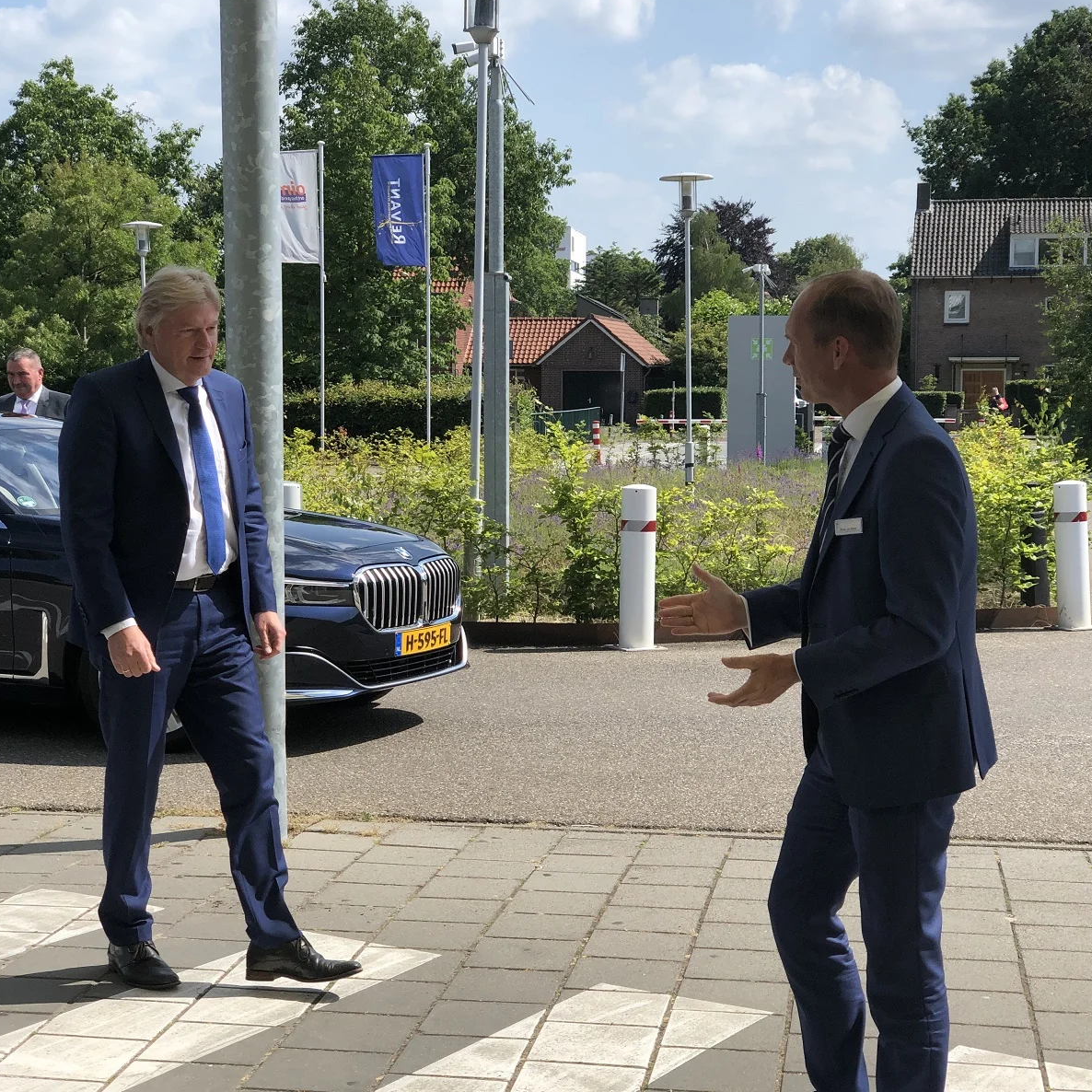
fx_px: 2213
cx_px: 546
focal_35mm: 62
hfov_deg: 27.7
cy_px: 584
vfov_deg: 27.7
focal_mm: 6
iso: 16
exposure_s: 1/1056
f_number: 2.4
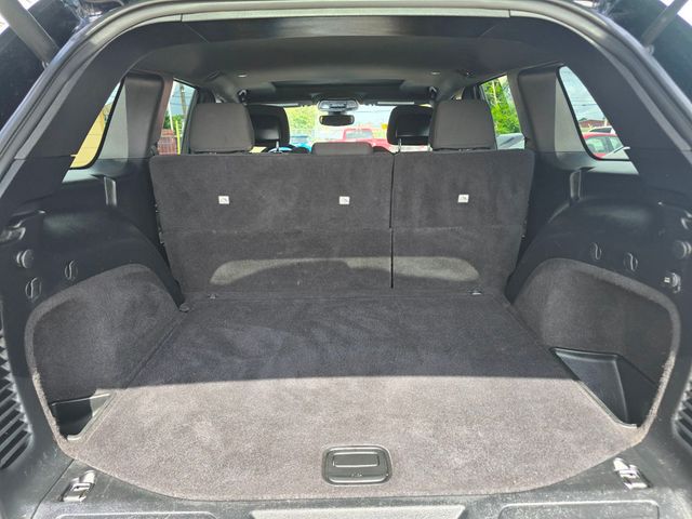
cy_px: 260
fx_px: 460
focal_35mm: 23
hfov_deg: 73.9
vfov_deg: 58.9
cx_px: 346
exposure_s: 1/180
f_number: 1.7
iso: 40
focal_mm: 6.3
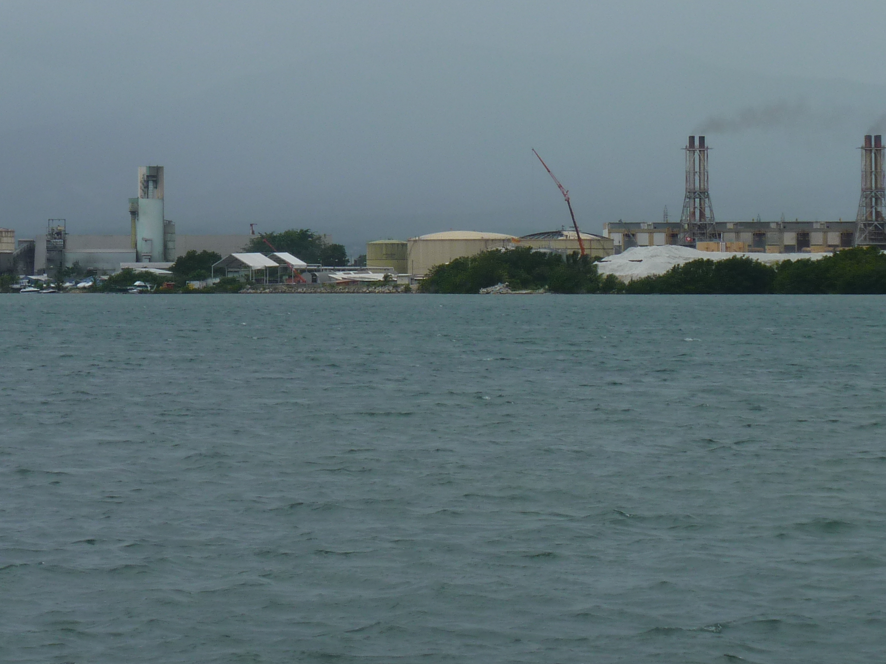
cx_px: 205
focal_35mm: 164
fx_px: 4198
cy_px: 118
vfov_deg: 9.0
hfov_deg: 12.0
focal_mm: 14.9
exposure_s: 1/250
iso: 80
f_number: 5.6
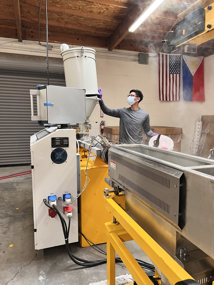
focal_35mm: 26
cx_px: 107
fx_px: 214
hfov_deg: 53.1
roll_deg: -0.2
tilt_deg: -5.7
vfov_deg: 67.3
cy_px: 142
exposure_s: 1/60
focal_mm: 5.7
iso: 80
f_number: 1.5
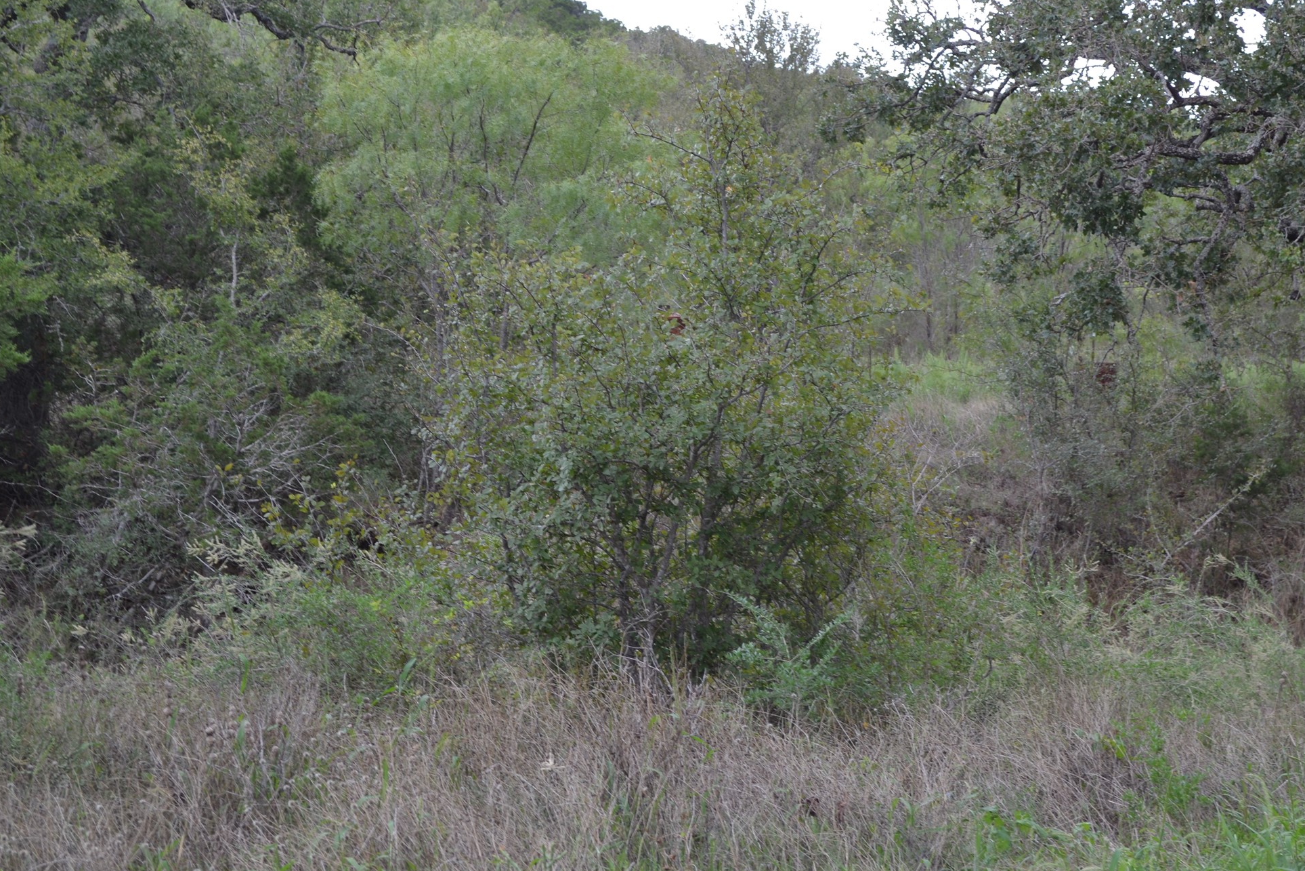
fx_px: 2574
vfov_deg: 19.2
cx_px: 721
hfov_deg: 28.4
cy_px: 464
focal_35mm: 71
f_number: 5.3
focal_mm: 42
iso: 100
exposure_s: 1/50
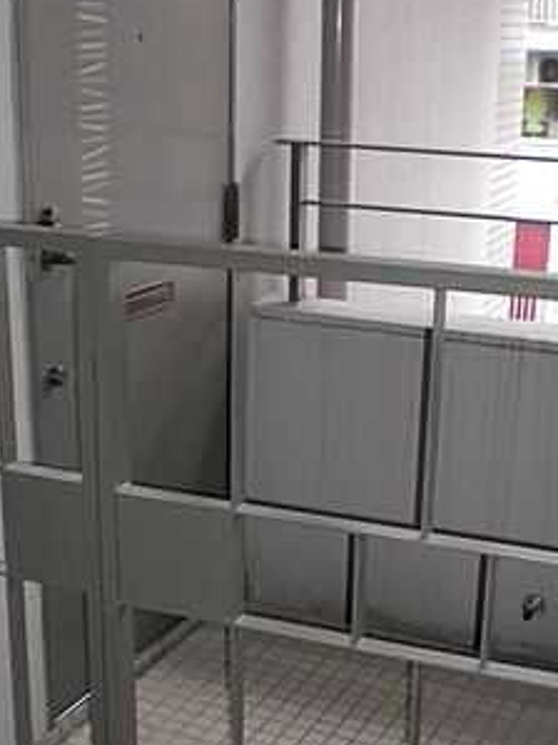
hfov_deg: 24.0
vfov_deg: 31.3
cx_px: 311
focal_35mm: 61
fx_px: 1312
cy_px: 521
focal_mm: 6.3
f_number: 3.1
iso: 200
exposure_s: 1/60
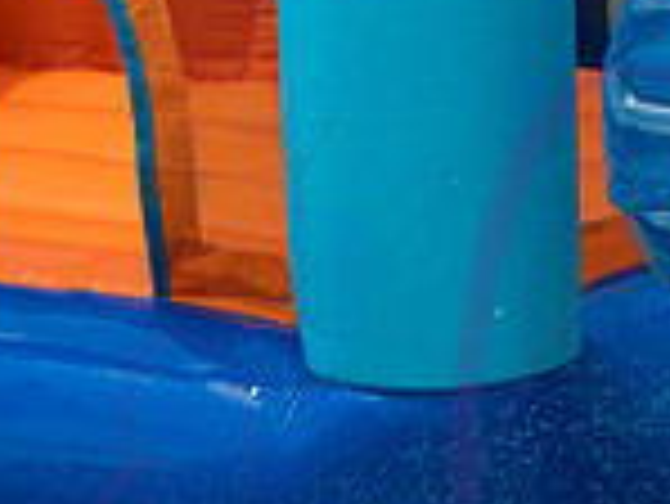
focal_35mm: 254
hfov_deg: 7.8
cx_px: 341
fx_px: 4920
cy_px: 144
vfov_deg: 5.9
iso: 400
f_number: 6.3
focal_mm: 66
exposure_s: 1/1000
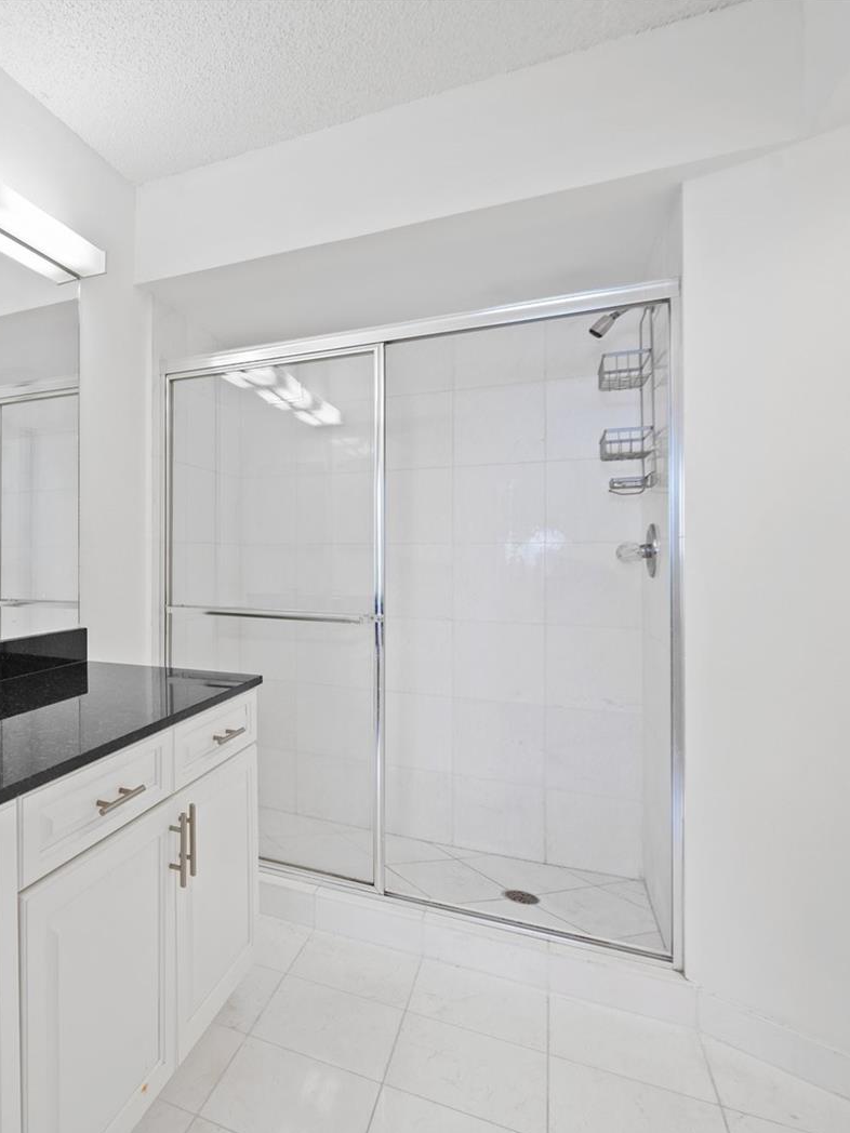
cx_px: 55
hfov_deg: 52.2
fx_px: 720
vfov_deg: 76.4
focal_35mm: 22
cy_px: 569
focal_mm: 15
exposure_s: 1/2.5
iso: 200
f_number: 8
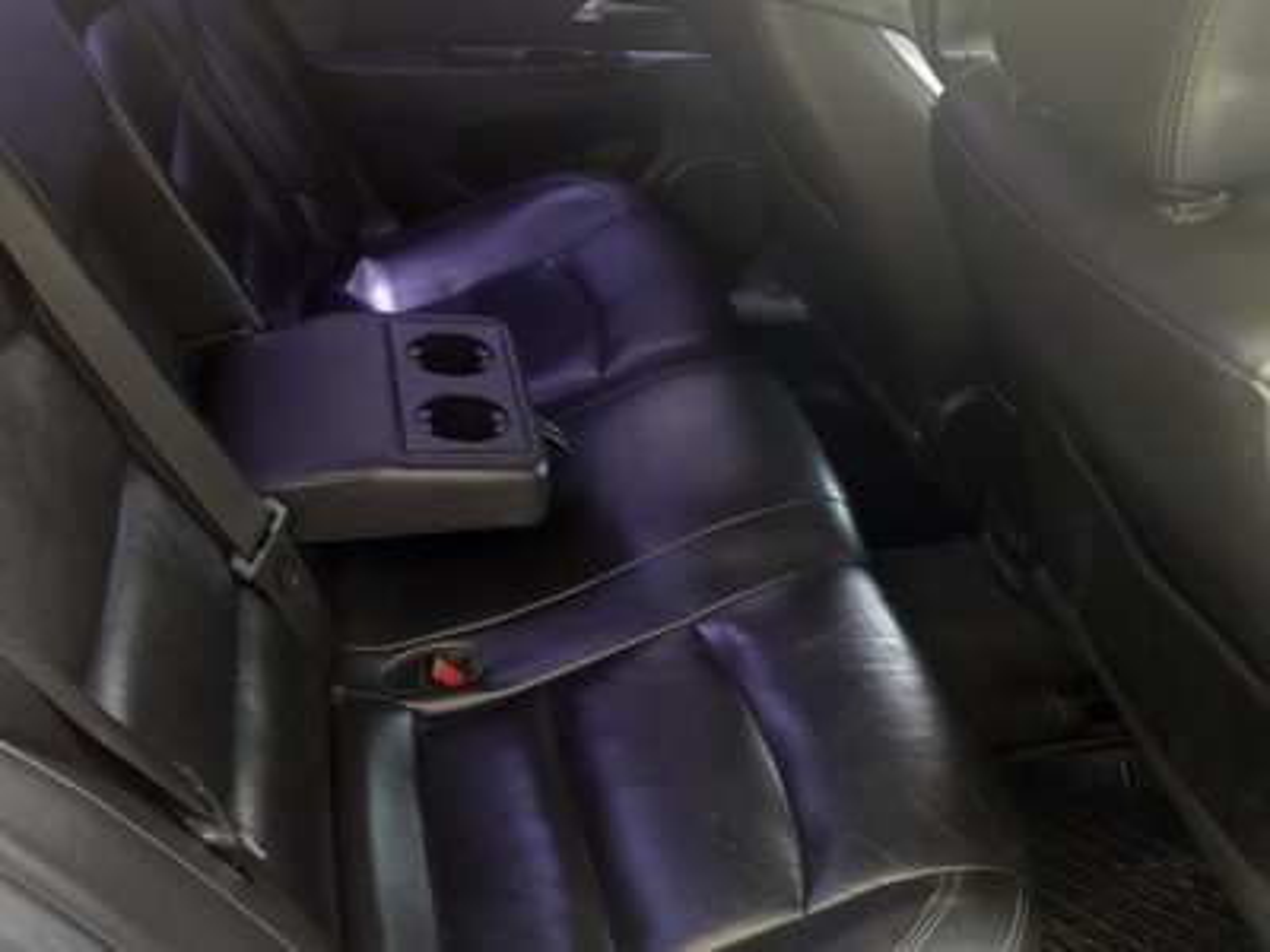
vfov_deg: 51.4
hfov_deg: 65.3
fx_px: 991
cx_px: 635
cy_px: 476
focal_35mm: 27
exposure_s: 1/50
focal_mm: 4
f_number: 1.8
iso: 200
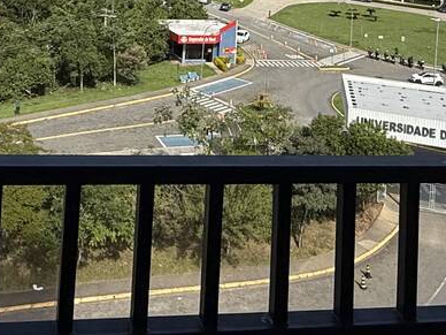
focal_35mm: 52
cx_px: 115
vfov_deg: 23.4
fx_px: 670
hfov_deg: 36.0
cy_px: -144
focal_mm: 2.22
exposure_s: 1/2506
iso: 50
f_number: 2.2
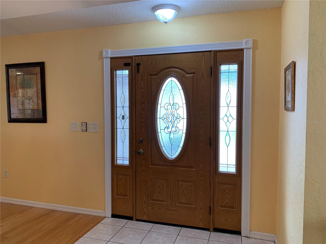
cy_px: 122
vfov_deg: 53.1
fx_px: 245
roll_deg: -0.6
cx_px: 163
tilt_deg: -3.2
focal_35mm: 26
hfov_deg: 67.3
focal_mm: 4.25
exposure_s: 1/60
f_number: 1.8
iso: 125
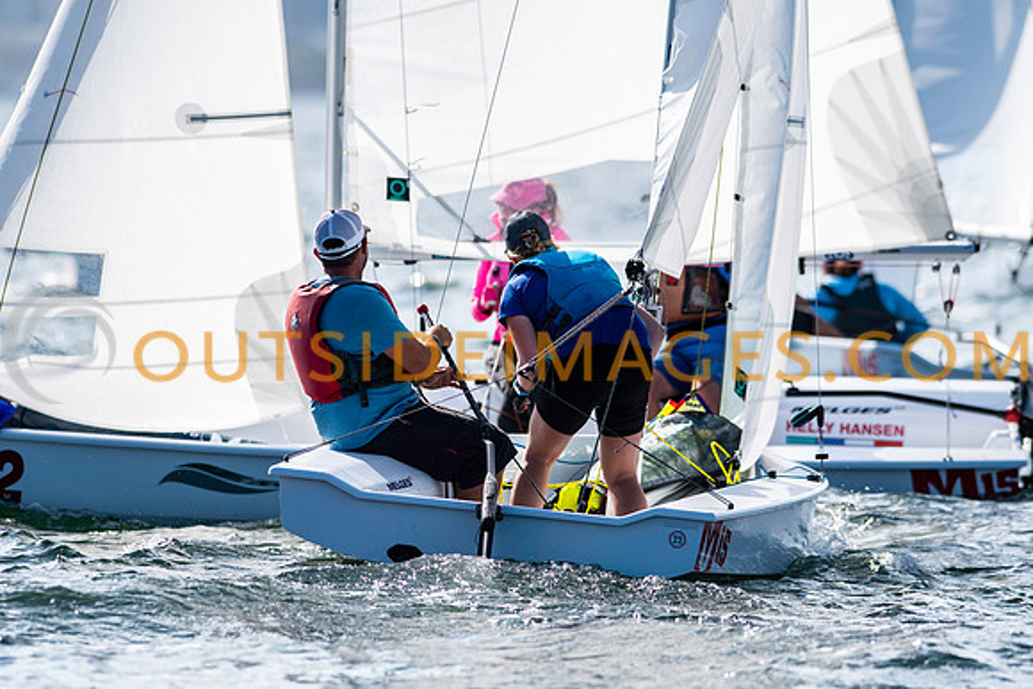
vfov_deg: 3.1
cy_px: 344
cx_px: 516
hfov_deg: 4.6
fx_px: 12915
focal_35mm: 450
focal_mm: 300
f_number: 5
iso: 200
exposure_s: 1/2500
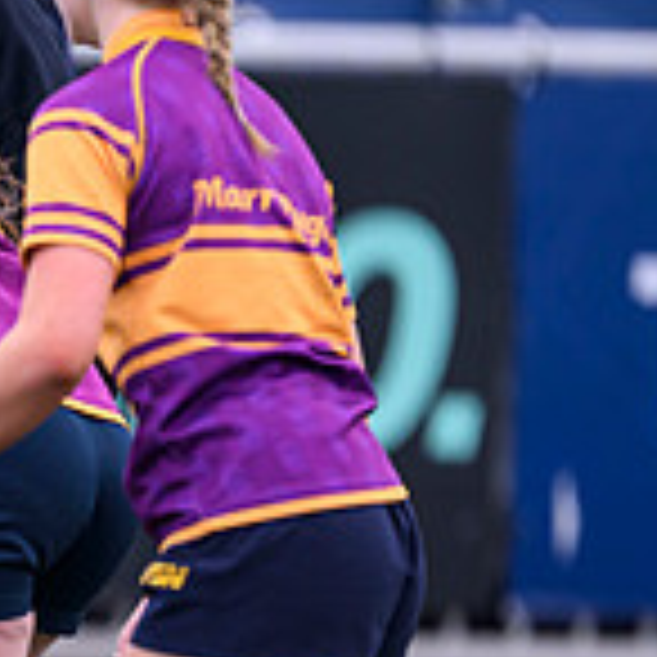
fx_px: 34013
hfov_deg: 1.1
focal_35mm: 1584
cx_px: -636
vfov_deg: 1.1
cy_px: 395
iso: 500
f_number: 2.8
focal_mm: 400
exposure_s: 1/2000
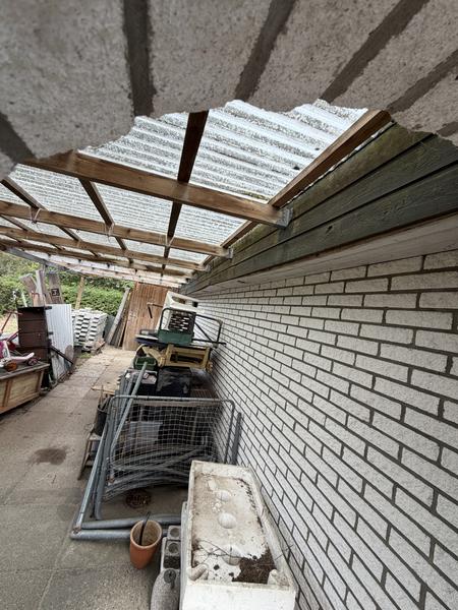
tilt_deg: +2.5
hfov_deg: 85.7
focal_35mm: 14
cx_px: 229
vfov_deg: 102.1
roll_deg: -9.7
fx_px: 247
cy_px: 305
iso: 64
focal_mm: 2.22
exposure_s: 1/502
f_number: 2.2
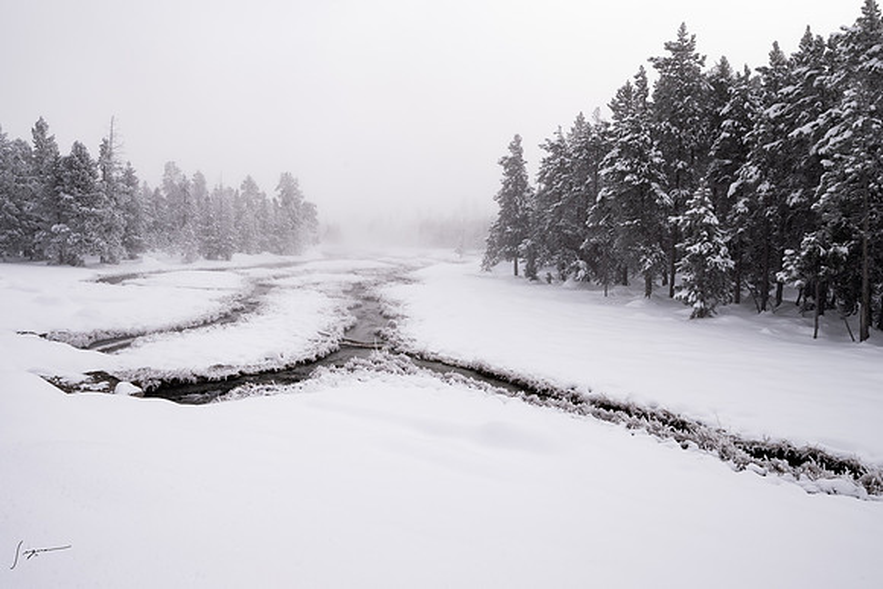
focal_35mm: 26
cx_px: 442
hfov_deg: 69.8
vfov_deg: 50.0
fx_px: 632
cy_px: 294
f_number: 11
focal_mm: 24.5
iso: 250
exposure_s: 1/125
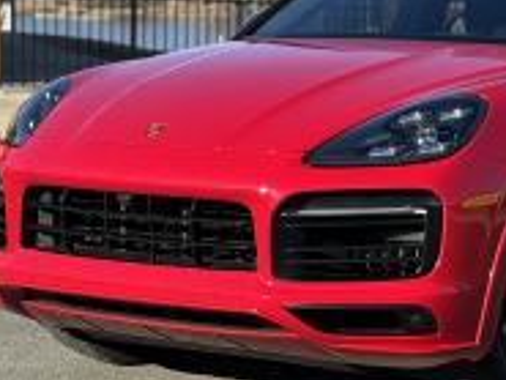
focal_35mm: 131
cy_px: 115
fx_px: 1916
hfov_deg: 14.9
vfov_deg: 11.3
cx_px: 465
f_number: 1.78
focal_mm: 6.86
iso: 64
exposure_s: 1/2833
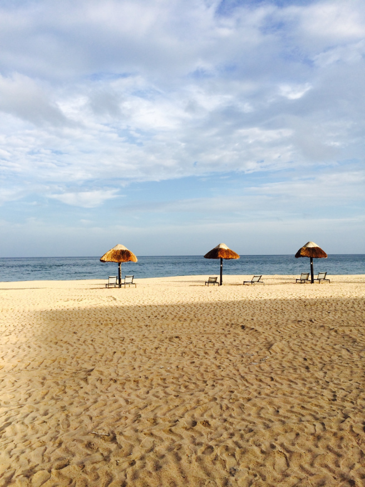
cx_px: 182
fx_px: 422
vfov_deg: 60.0
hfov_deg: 46.8
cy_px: 244
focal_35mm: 30
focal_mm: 4.12
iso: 32
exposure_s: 1/1466
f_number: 2.2
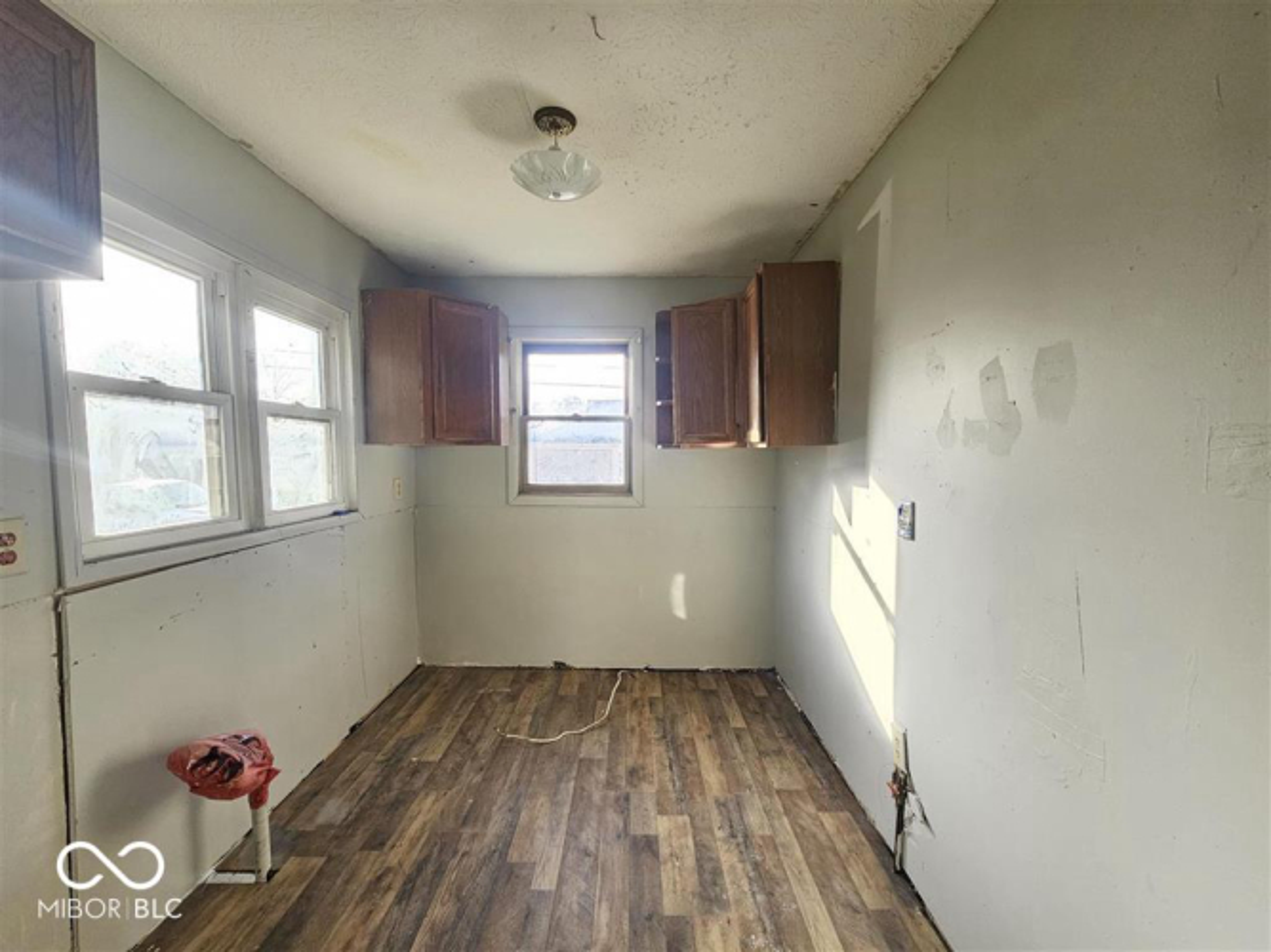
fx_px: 477
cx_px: 636
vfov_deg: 89.9
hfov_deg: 106.2
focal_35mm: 13
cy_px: 476
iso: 100
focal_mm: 2.2
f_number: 2.2
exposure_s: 1/120
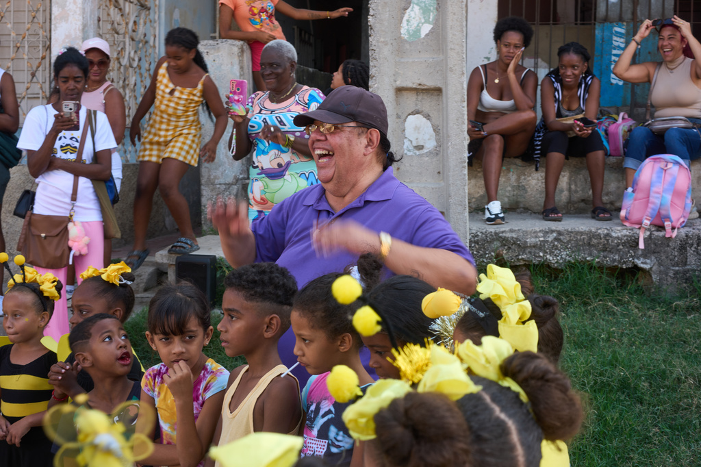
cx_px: 350
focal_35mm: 55
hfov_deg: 36.3
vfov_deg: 24.6
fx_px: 1071
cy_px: 234
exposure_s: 1/60
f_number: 10
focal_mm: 55
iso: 200
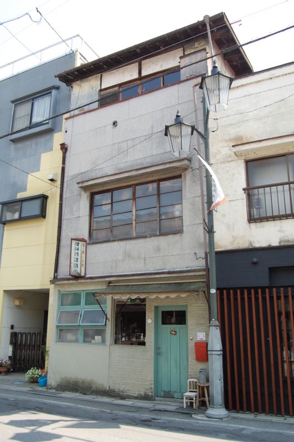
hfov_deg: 43.5
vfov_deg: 62.0
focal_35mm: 30
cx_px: 147
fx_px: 368
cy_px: 221
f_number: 7.1
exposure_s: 1/200
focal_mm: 20
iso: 200
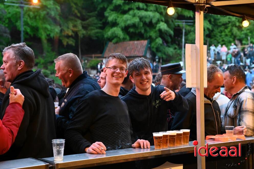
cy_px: 84
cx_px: 127
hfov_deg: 34.5
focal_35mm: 58
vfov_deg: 23.3
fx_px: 409
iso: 12800
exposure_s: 1/250
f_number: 4
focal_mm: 58
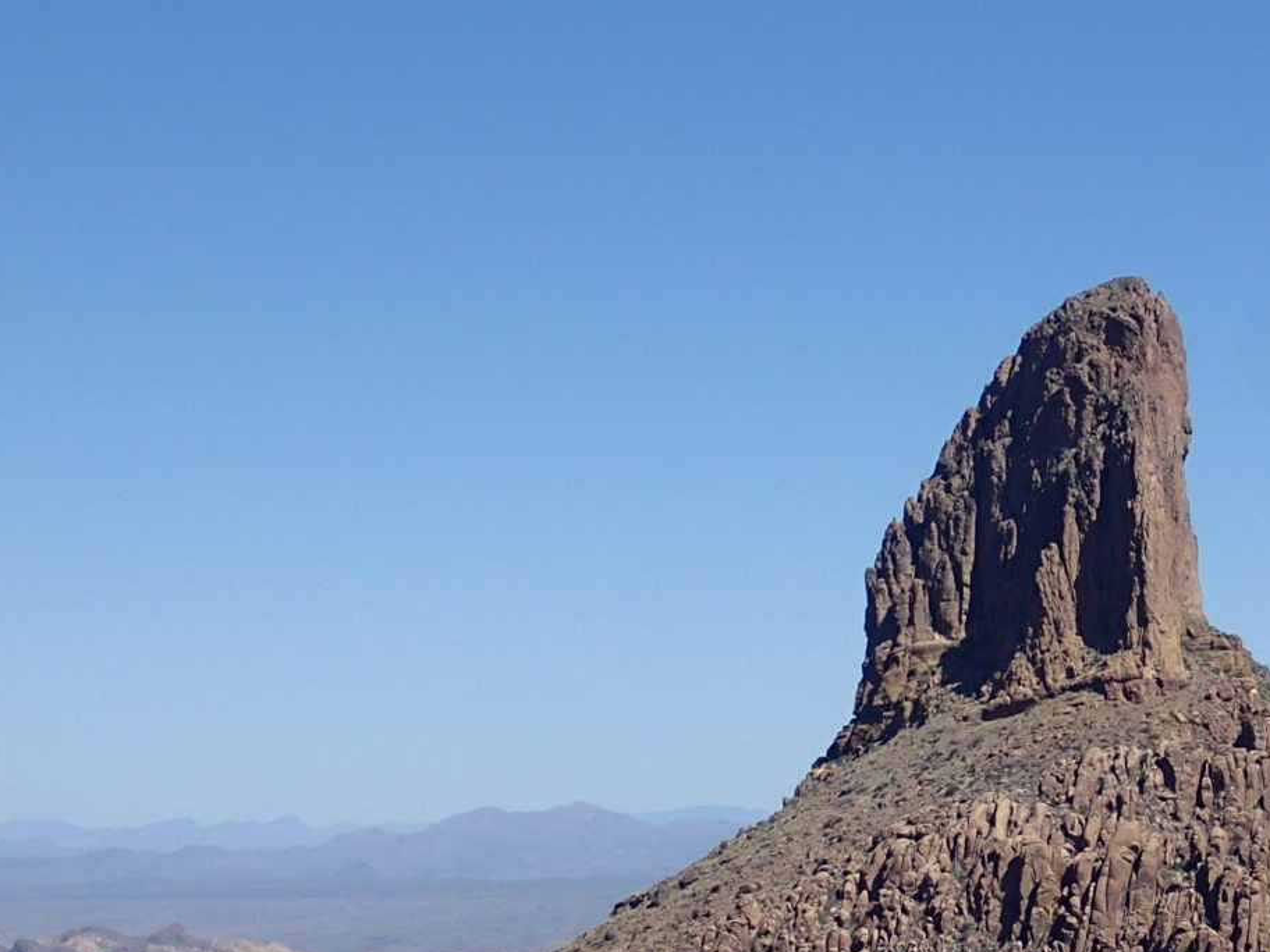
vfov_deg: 12.3
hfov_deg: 16.4
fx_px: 4366
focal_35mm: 119
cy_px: 969
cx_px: 1042
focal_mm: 9.61
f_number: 4.5
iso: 100
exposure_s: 1/1000
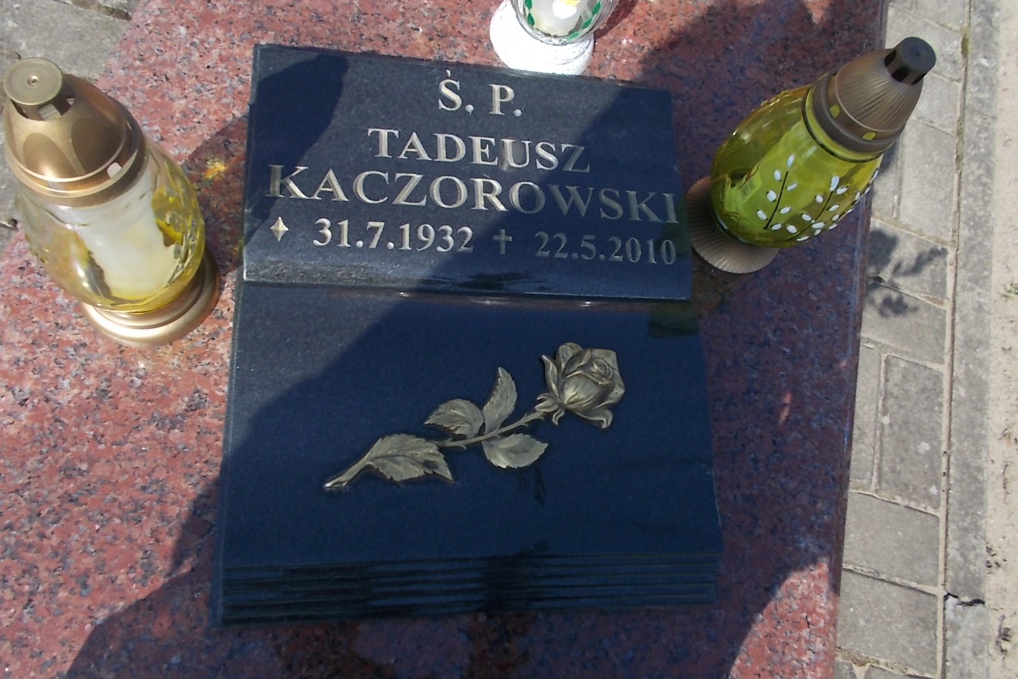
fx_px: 792
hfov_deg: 65.5
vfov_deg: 46.3
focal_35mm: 28
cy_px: 306
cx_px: 515
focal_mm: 4.6
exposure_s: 1/125
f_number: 8
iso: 80
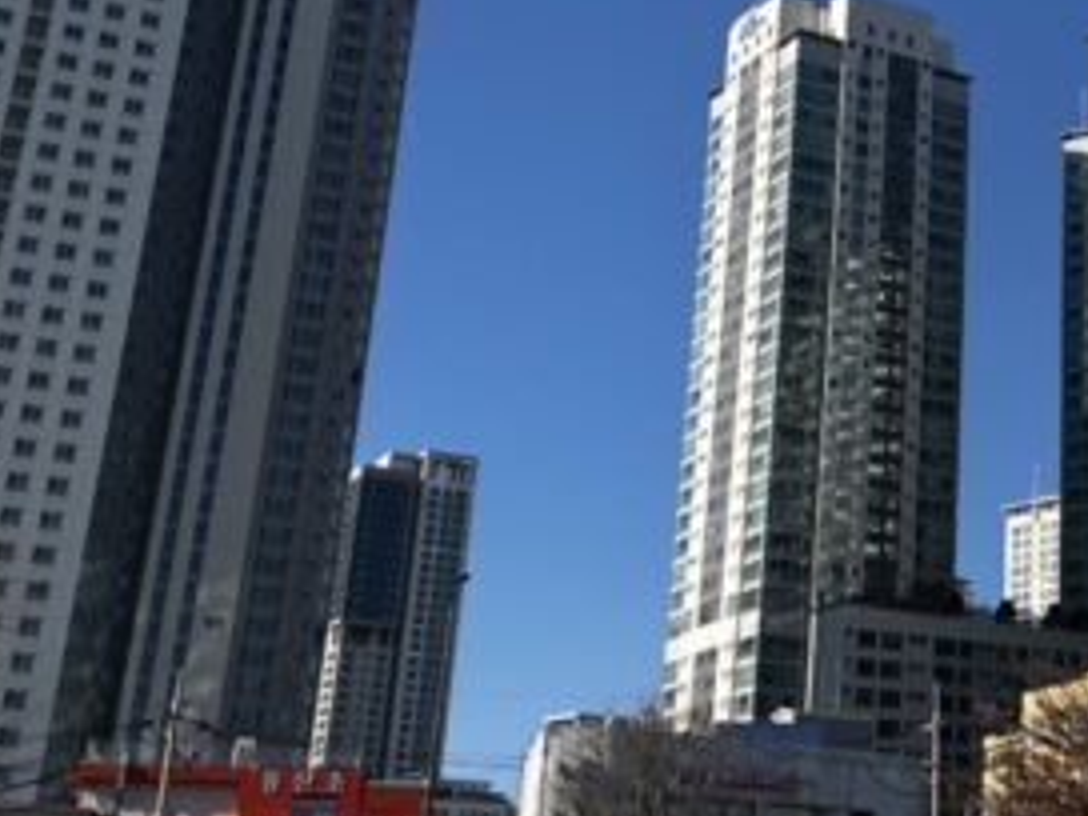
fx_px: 2106
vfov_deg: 21.6
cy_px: 138
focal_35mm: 67
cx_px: 1180
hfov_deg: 26.8
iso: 50
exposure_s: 1/4444
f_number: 1.5
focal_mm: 5.7
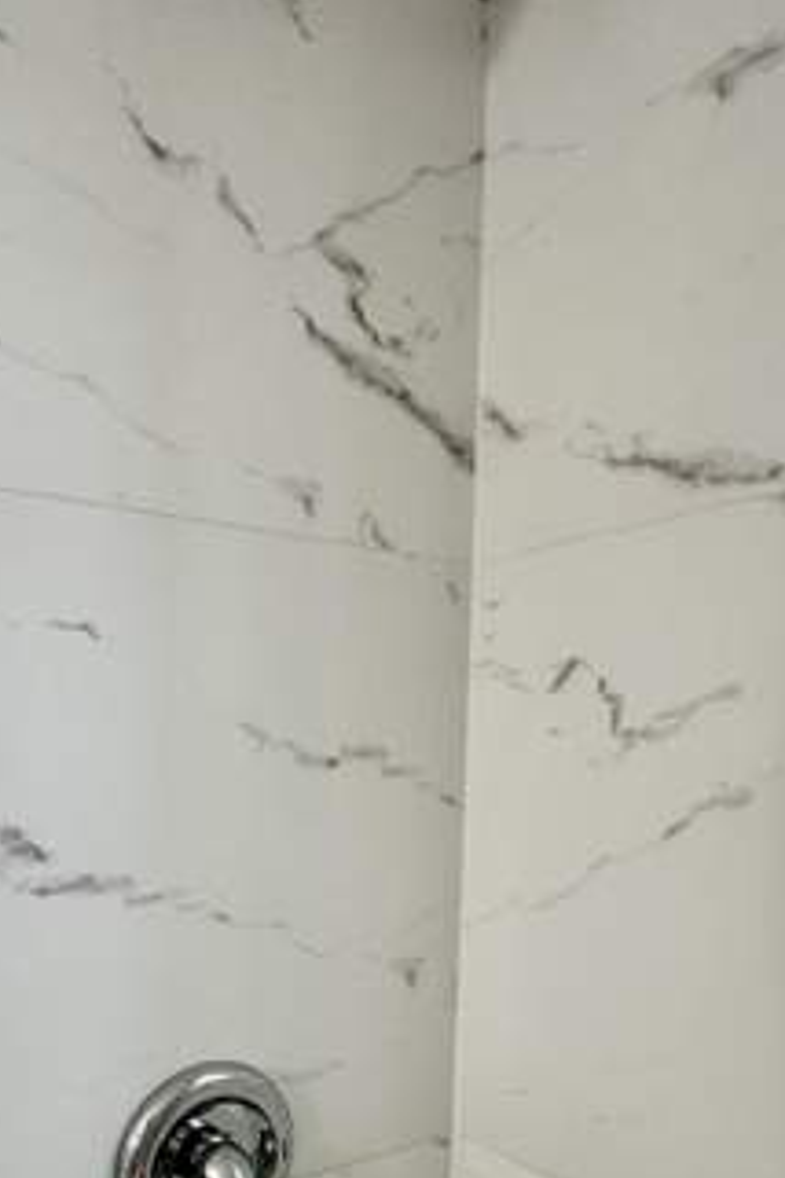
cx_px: 264
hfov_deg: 44.3
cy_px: 928
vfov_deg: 59.1
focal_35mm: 29
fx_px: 948
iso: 80
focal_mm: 2.22
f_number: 2.2
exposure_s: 1/120
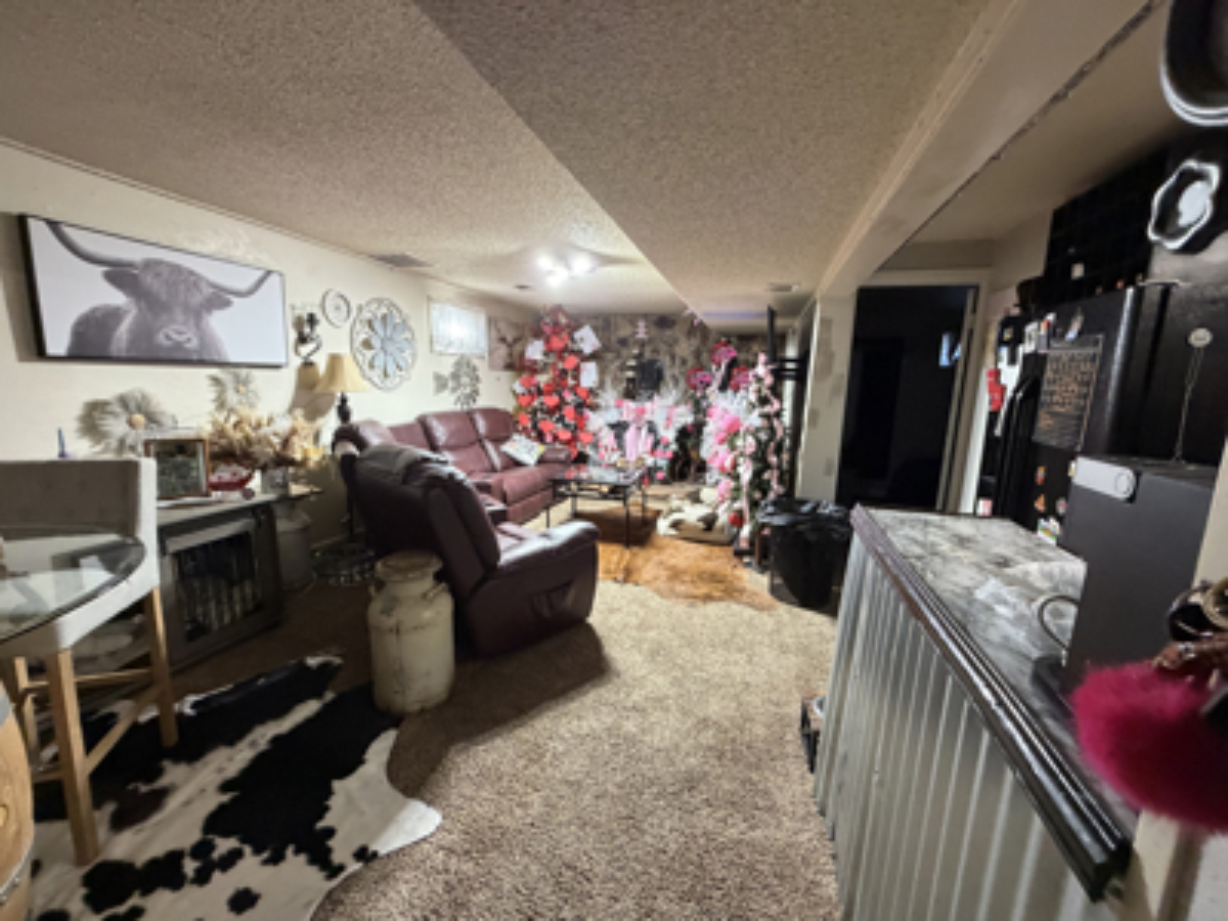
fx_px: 497
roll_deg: -1.5
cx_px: 614
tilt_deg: -9.3
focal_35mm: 14
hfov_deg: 102.1
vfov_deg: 85.7
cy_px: 460
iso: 400
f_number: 2.2
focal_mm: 2.22
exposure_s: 1/60
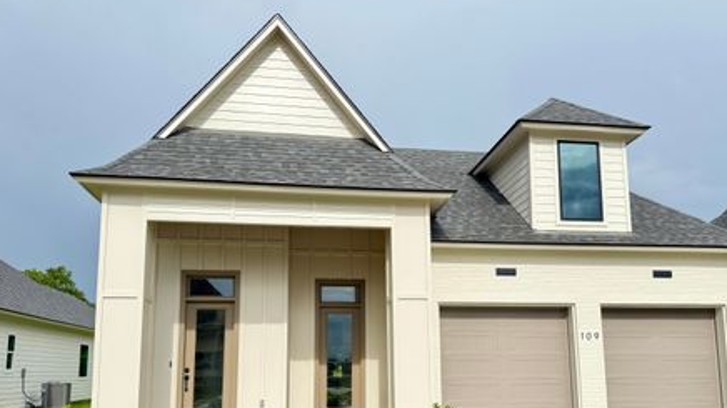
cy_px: 289
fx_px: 578
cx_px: 385
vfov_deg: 38.2
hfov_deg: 64.3
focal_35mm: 30
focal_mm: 6.76
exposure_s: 1/3584
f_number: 1.78
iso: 80
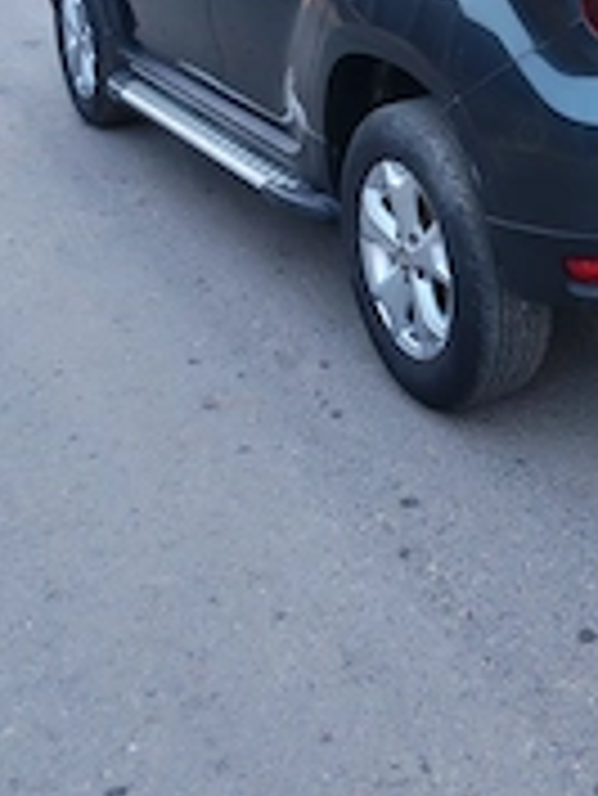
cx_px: 562
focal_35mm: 61
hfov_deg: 23.3
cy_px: -49
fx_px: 1403
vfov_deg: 29.0
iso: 500
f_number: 1.9
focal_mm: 6.12
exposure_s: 1/100
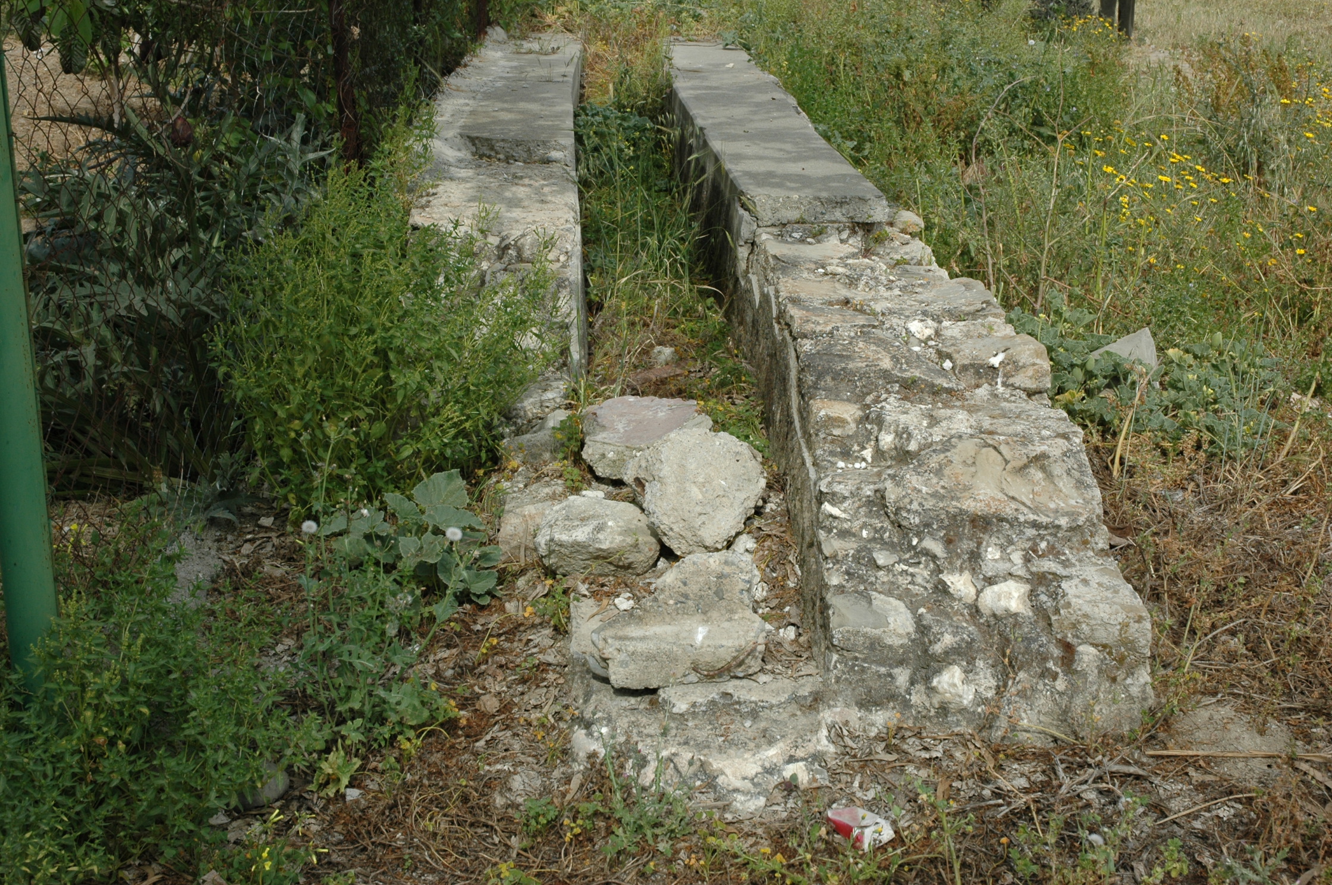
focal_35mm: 51
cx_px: 666
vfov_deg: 26.4
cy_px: 442
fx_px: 1885
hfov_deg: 38.9
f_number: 9
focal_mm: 34
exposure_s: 1/320
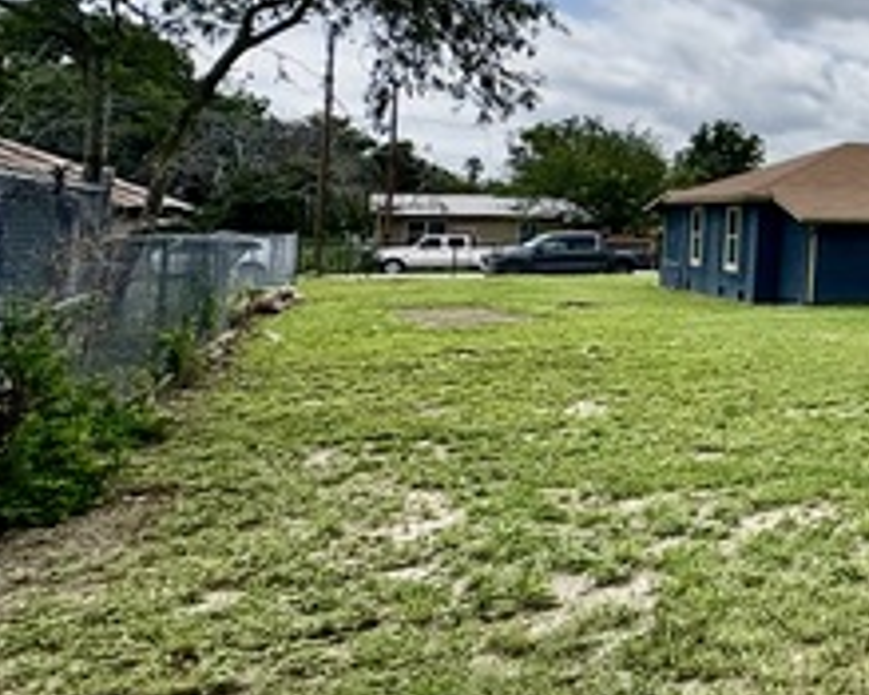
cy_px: 139
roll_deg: -1.2
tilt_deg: +5.1
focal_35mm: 40
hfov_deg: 33.2
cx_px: 1139
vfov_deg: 36.1
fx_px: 1028
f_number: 2.2
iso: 50
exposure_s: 1/4630
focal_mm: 2.22
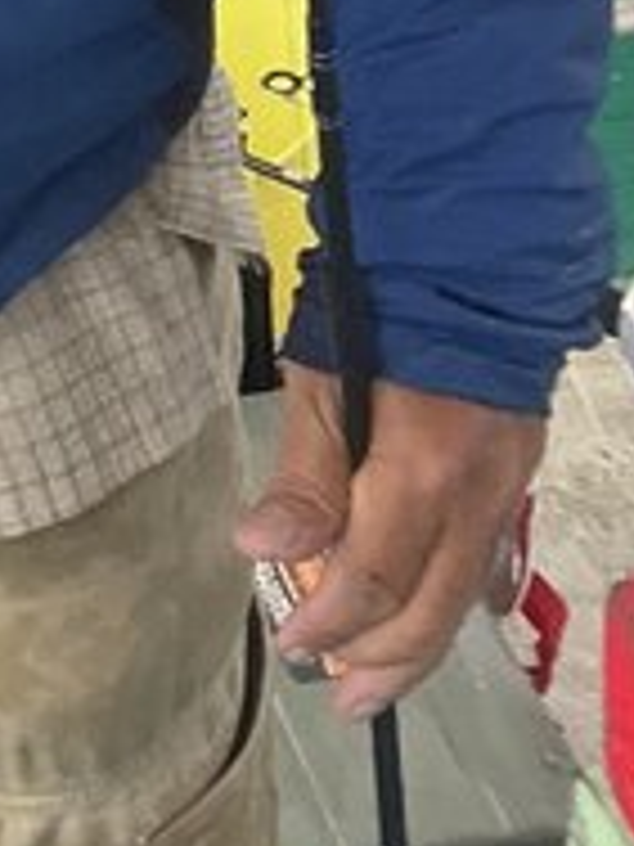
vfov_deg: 13.4
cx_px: -441
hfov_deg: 10.7
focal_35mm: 132
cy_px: -698
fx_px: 3223
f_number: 1.8
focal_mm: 3
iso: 25
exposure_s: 1/170
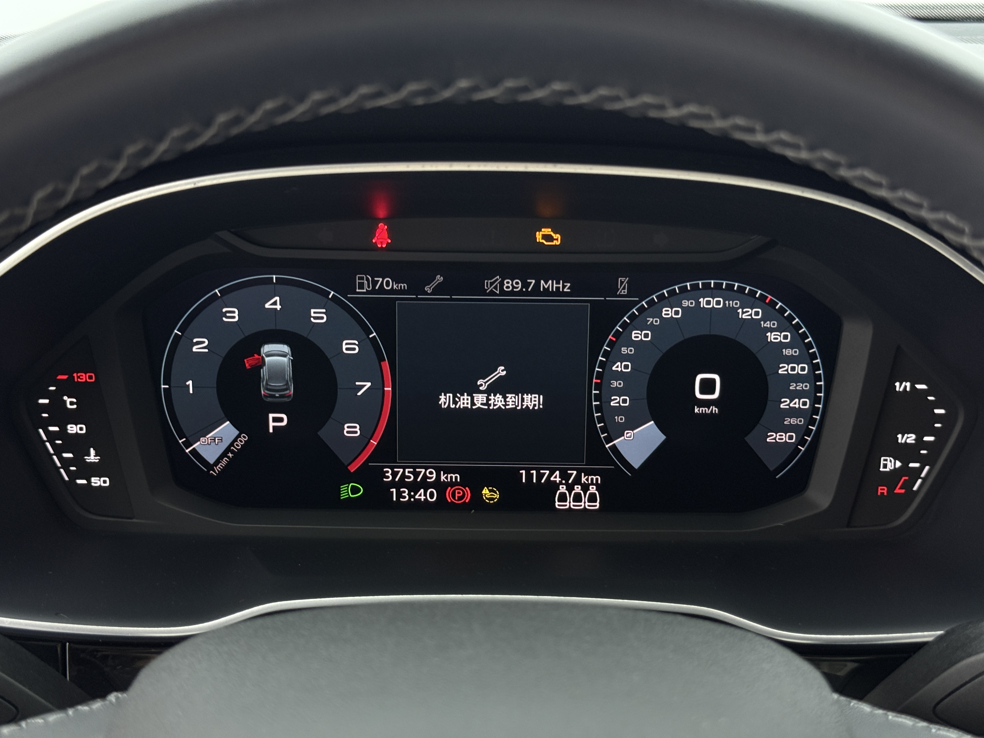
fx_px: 1364
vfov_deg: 30.3
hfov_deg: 39.7
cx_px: 492
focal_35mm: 48
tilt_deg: -21.5
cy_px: 369
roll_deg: -1.6
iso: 160
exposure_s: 1/50
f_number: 1.78
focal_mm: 6.76
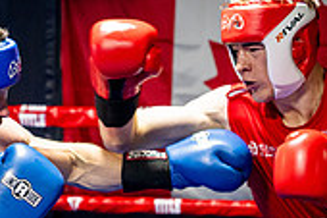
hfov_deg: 12.0
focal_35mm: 171
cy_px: 294
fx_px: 1552
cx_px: 112
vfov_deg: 7.9
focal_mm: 50
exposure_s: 1/800
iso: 3200
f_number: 2
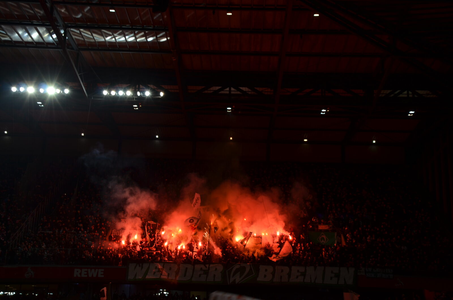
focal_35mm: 60
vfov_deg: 22.5
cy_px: 150
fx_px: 753
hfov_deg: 33.5
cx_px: 226
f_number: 7.1
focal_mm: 40
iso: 200
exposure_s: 1/200
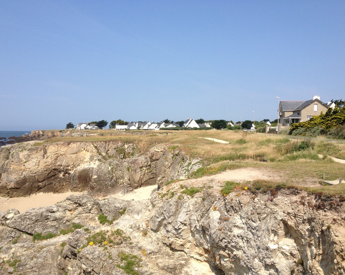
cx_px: 175
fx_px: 378
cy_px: 139
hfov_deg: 49.1
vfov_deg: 40.1
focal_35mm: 37
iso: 50
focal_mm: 4.28
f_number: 2.4
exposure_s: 1/2045
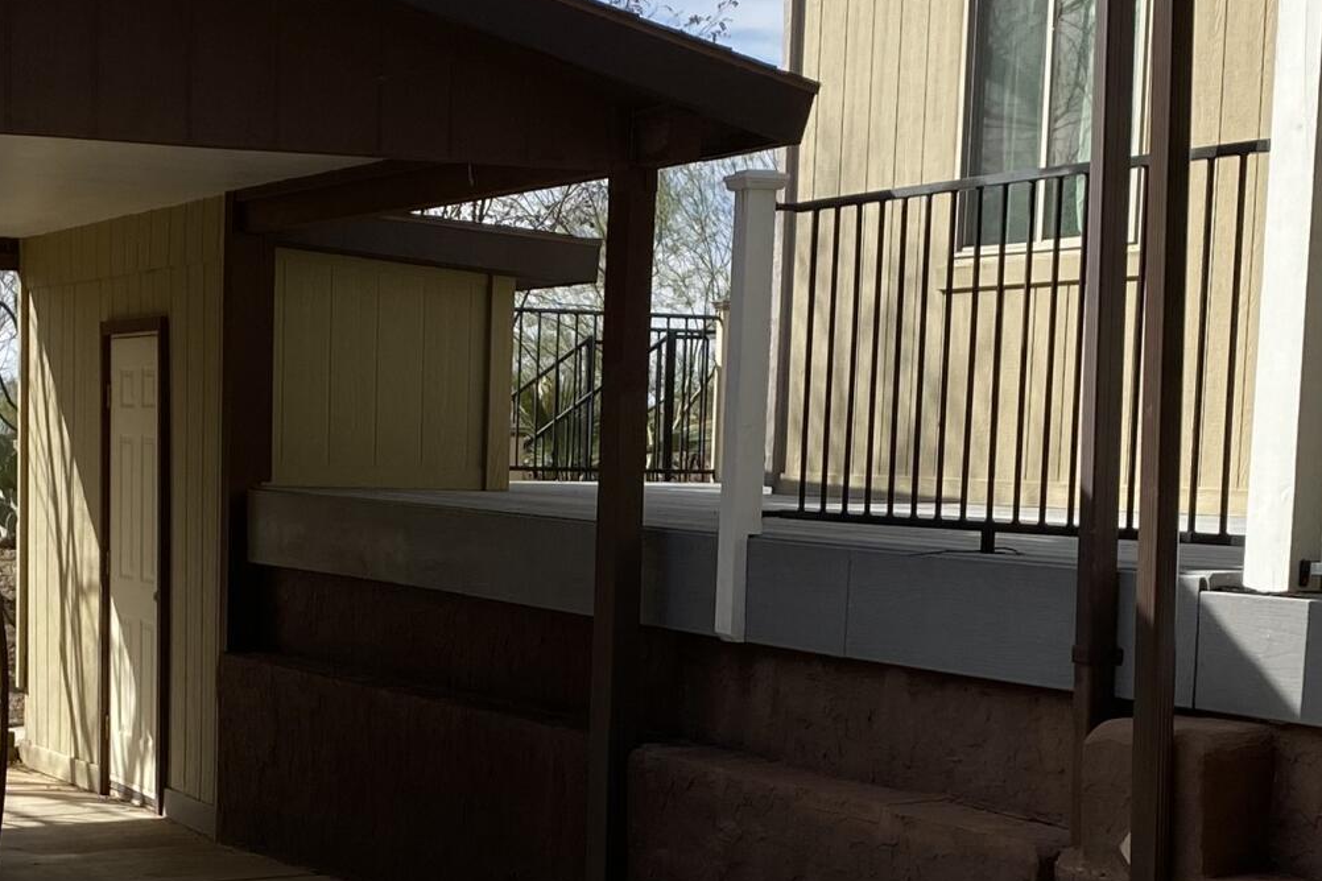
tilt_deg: -9.3
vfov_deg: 16.6
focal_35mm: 81
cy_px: 799
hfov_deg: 24.9
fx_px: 2974
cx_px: 409
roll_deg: -0.3
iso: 32
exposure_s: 1/3040
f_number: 1.8
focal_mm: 4.25
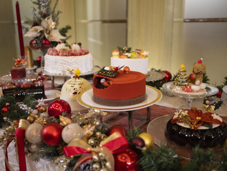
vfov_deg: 41.8
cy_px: 86
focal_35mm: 34
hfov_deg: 53.9
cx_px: 114
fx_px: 223
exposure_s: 1/400
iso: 800
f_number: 1.7
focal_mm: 17
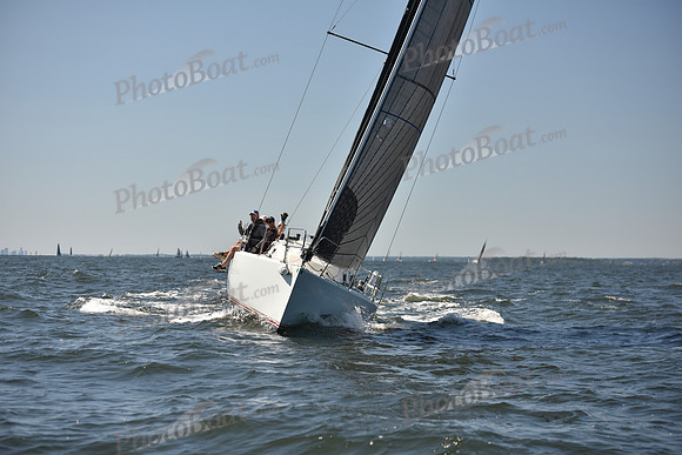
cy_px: 228
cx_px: 341
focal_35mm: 90
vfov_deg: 15.2
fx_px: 1705
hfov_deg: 22.6
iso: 250
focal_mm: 90
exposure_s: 1/1600
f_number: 3.5
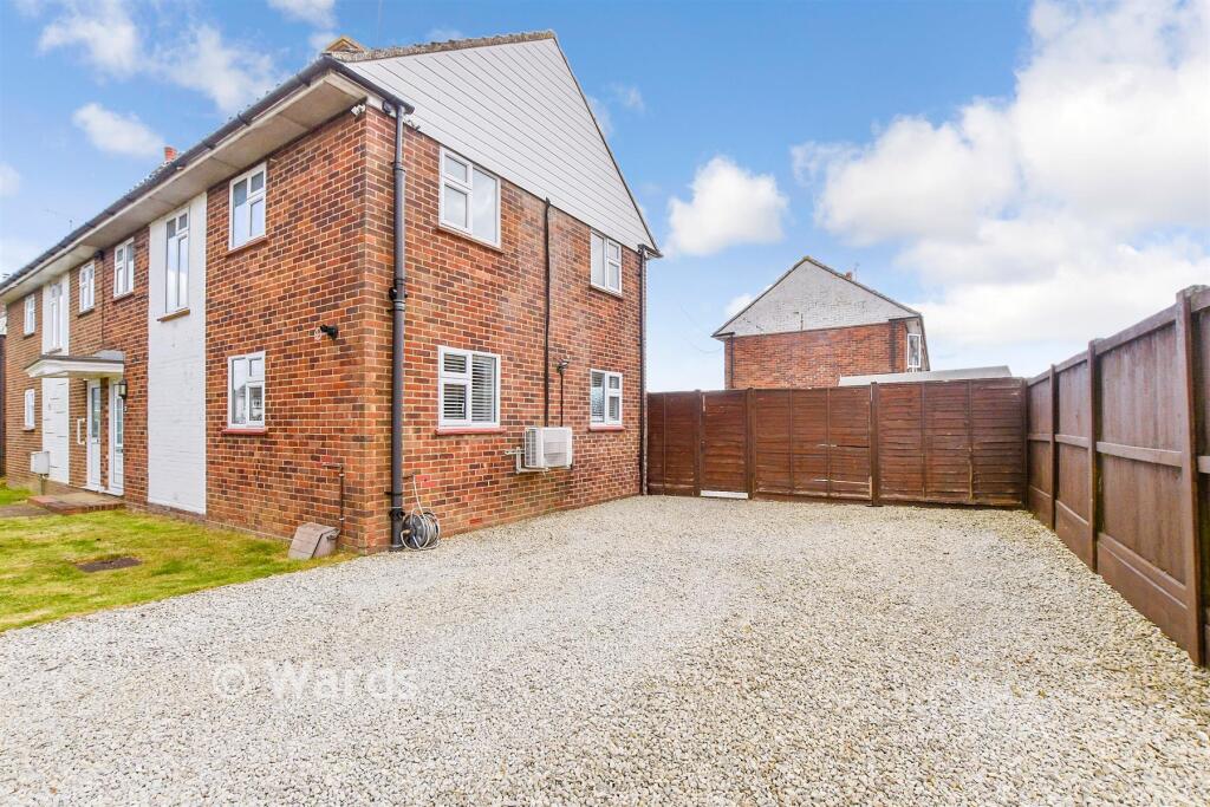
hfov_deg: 100.4
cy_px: 404
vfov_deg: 77.3
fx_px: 504
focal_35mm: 15
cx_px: 605
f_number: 8
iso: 160
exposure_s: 1/320
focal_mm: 10
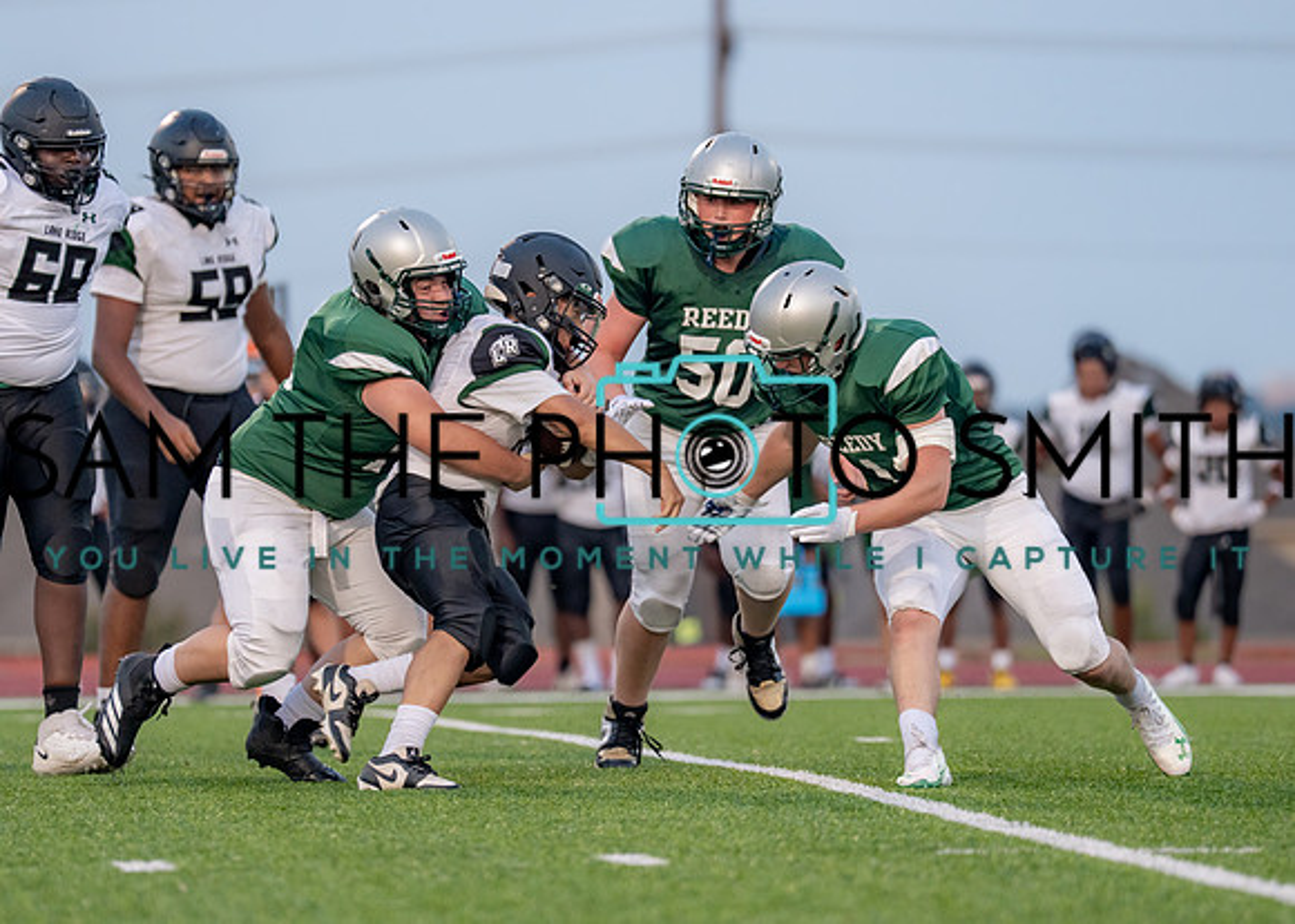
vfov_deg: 4.8
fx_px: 10986
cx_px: 553
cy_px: 456
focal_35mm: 299
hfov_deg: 6.7
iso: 800
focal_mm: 200
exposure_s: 1/1250
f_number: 2.8
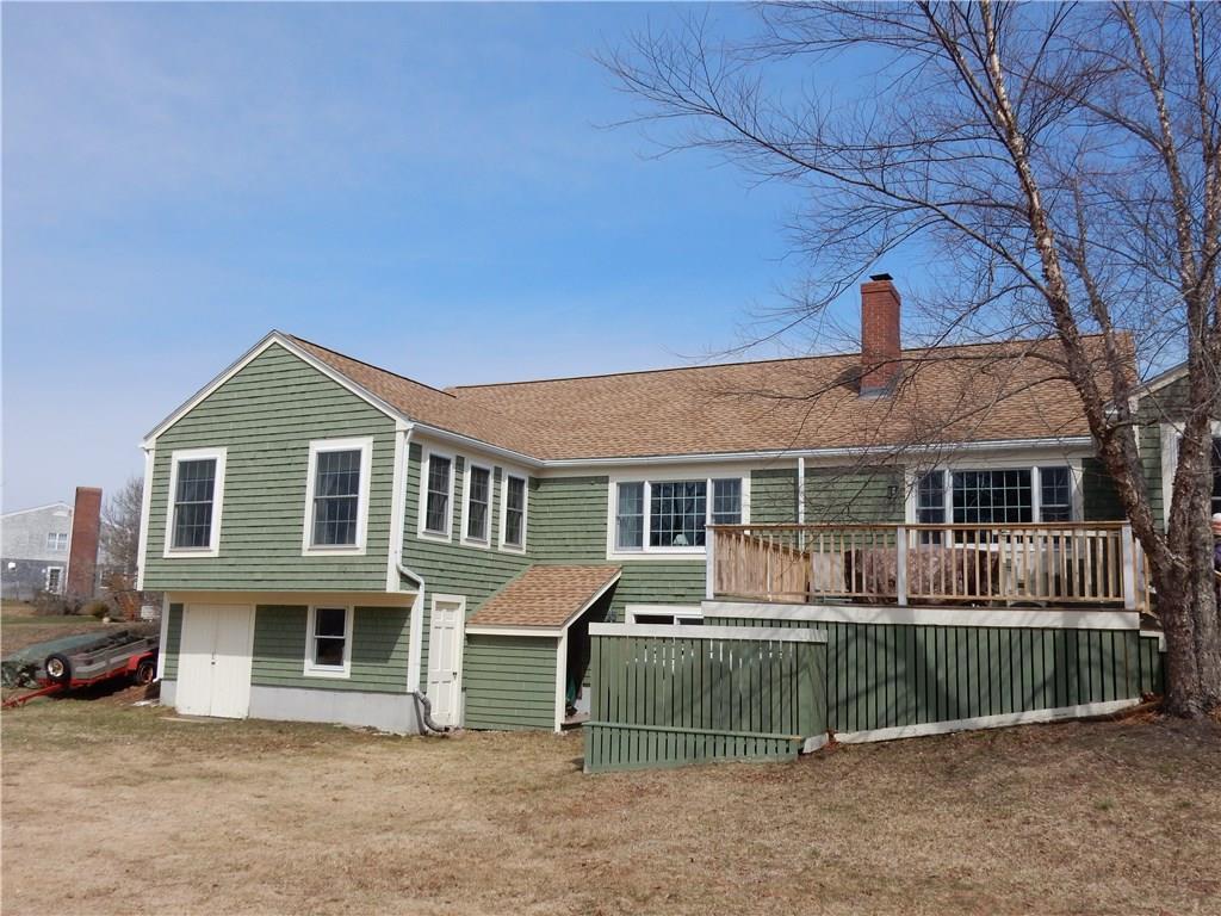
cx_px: 610
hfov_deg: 60.0
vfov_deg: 46.8
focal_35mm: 30
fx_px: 1058
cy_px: 458
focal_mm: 5.4
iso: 125
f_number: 4
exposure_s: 1/1600
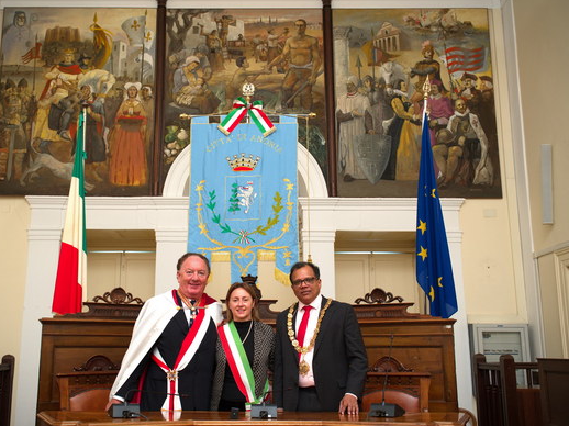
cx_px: 248
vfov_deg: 36.8
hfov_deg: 47.8
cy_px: 214
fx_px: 641
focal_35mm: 39
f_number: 5
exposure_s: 1/40
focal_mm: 35
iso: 1250
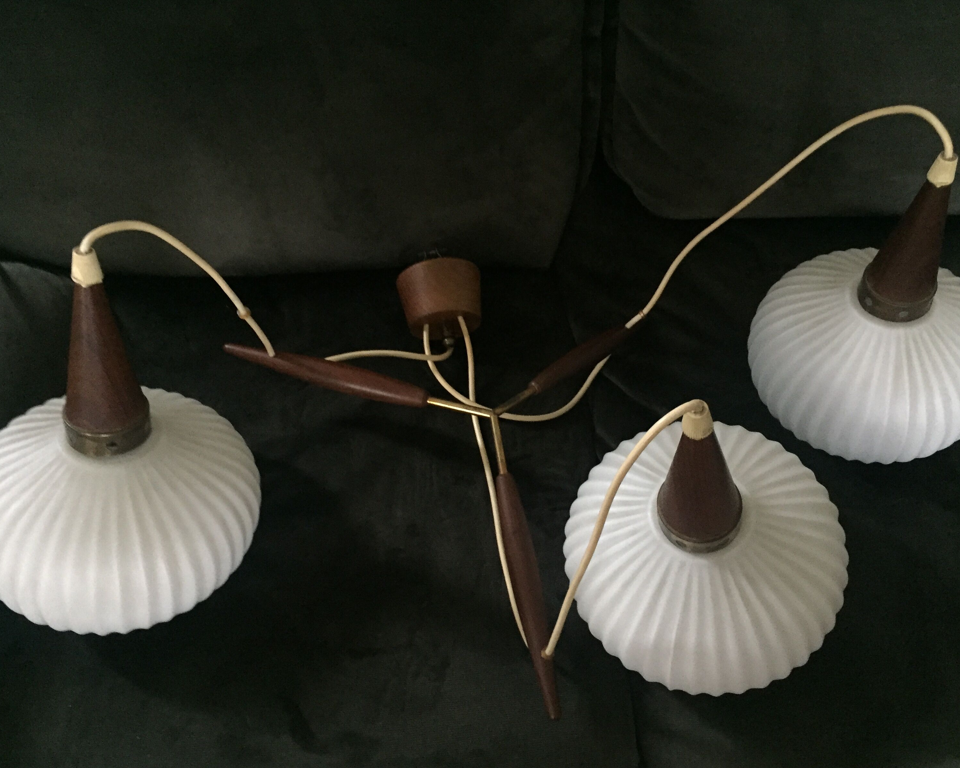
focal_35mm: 31
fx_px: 881
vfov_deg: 47.1
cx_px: 499
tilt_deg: -53.6
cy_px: 389
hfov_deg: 57.2
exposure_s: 1/17
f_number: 2.2
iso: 640
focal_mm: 4.15
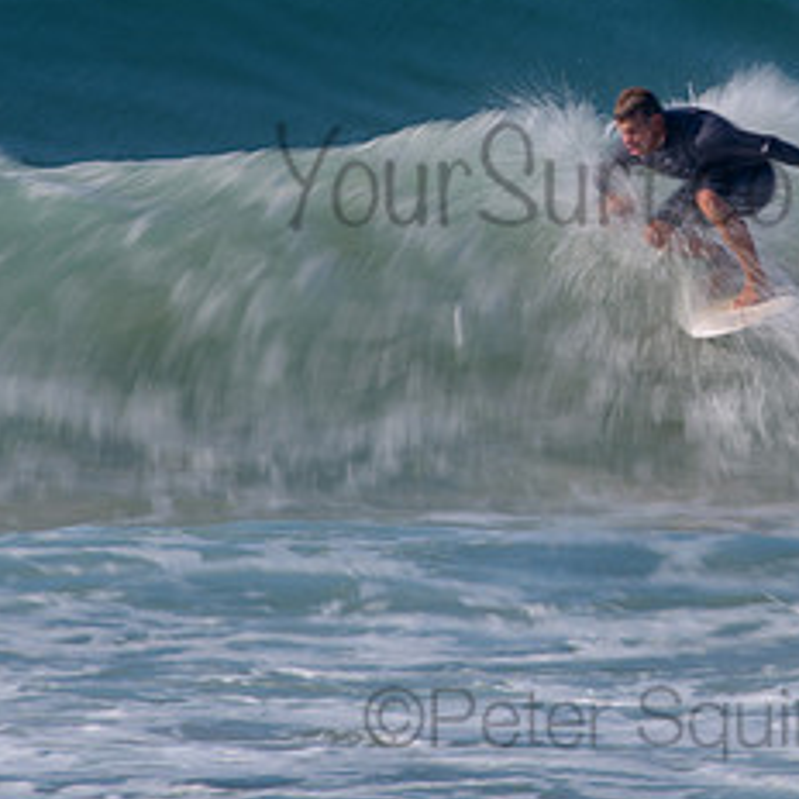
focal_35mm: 1063
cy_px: 146
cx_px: 630
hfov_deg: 1.6
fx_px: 27759
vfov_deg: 1.6
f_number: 14
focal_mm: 500
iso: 31
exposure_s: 1/13
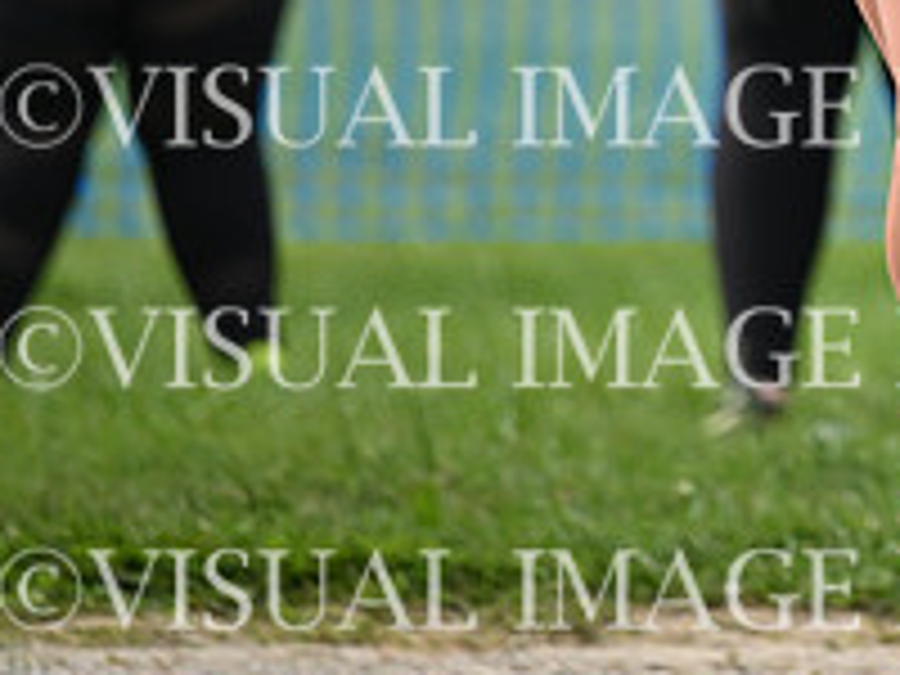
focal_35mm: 1118
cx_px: 866
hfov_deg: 1.8
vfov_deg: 1.3
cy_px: -256
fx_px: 29067
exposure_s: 1/2500
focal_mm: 400
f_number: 4.5
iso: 500
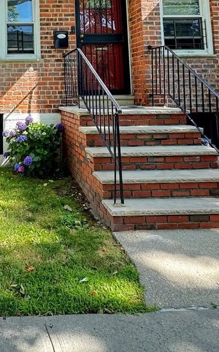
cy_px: 60
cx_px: 2
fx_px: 325
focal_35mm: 34
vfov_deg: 52.3
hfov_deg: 34.1
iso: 80
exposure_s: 1/99
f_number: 2.2
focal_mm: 2.22
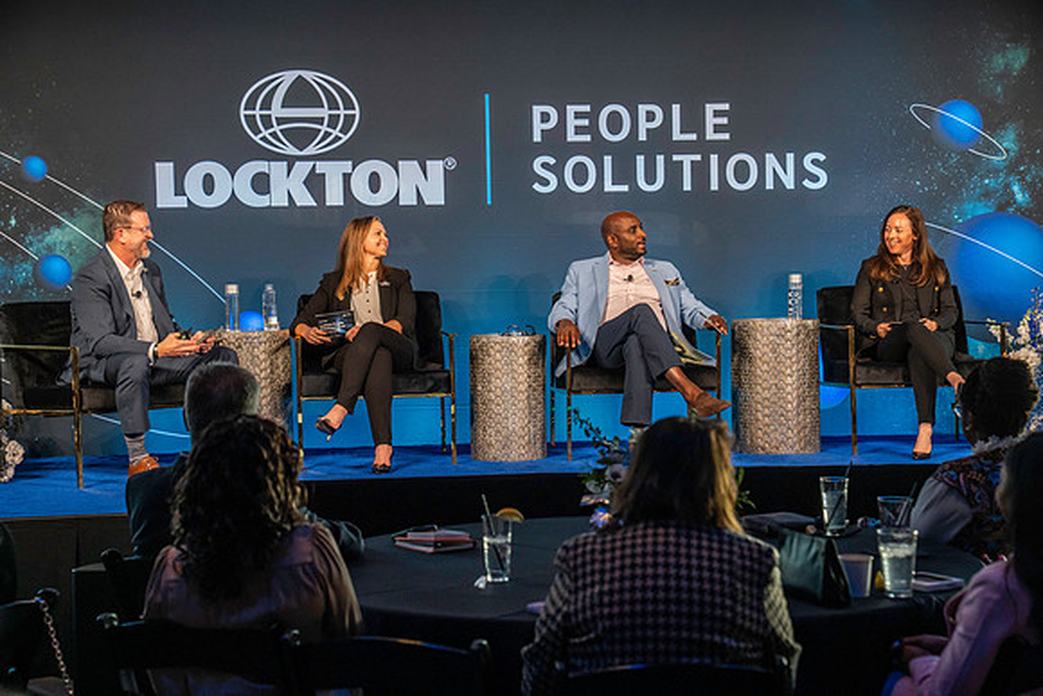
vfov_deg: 19.5
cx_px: 522
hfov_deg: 28.8
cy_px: 348
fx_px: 2028
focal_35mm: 70
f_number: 4.5
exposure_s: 1/200
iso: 4000
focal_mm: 70
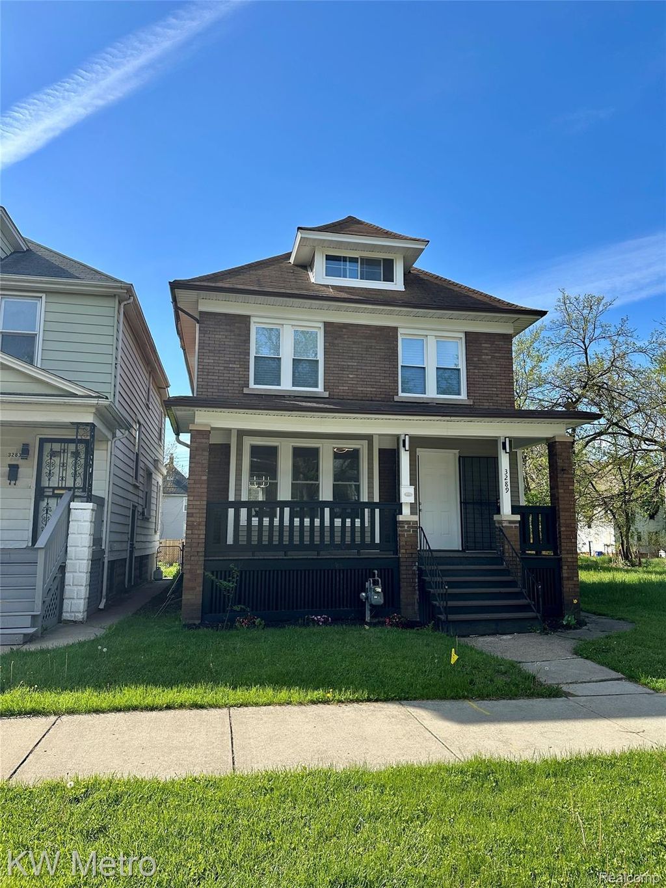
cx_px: 333
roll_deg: -1.3
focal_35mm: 24
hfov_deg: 56.8
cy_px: 444
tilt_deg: +9.3
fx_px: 616
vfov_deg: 71.6
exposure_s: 1/2660
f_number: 1.78
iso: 80
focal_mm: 6.86
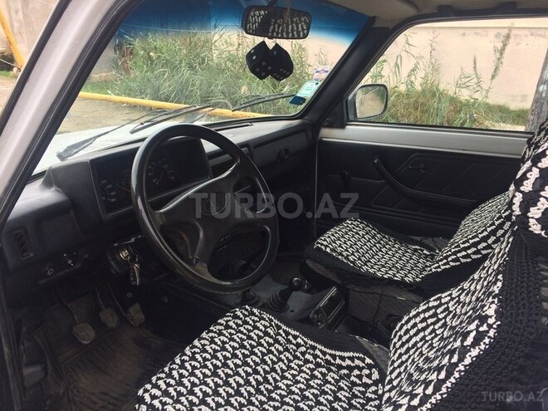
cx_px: 274
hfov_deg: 61.7
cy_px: 206
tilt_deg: -21.7
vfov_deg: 48.2
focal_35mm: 29
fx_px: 459
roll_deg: -2.2
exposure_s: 1/50
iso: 40
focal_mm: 4.15
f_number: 2.2
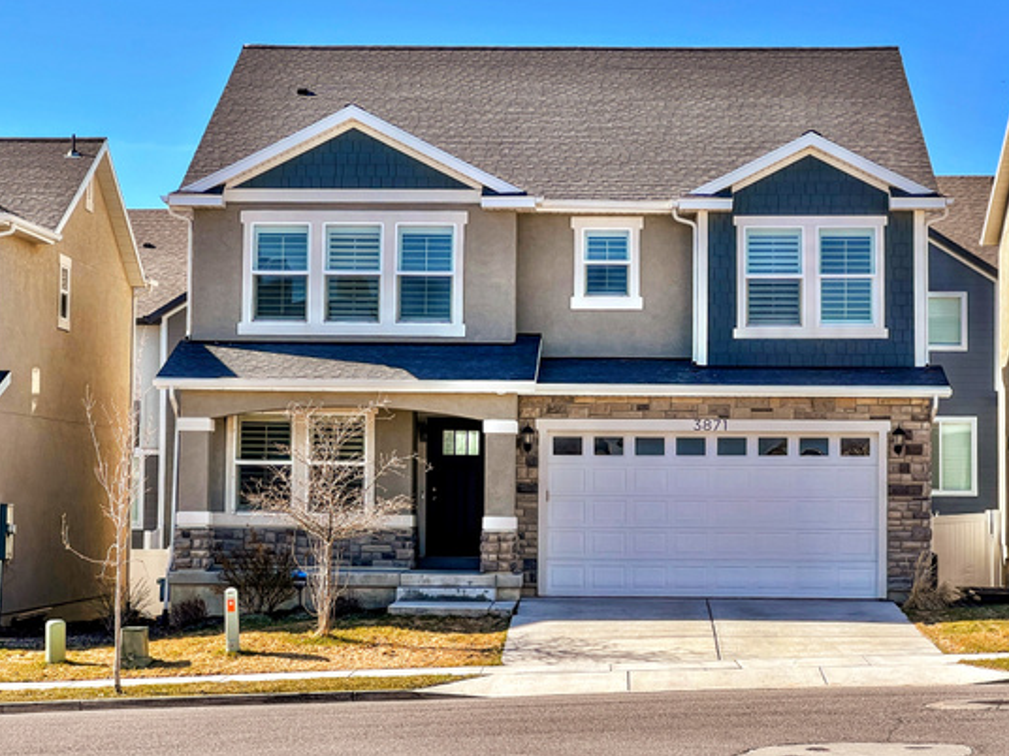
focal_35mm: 92
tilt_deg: +3.8
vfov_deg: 16.1
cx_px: 533
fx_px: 2682
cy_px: 352
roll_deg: -1.2
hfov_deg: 21.3
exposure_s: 1/598
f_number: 2.8
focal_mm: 9
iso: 32
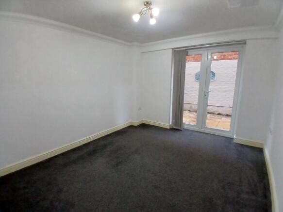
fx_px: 139
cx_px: 142
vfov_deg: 74.7
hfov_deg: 91.0
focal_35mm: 17
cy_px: 106
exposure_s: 1/33.3
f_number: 2.2
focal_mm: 1.4
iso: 200
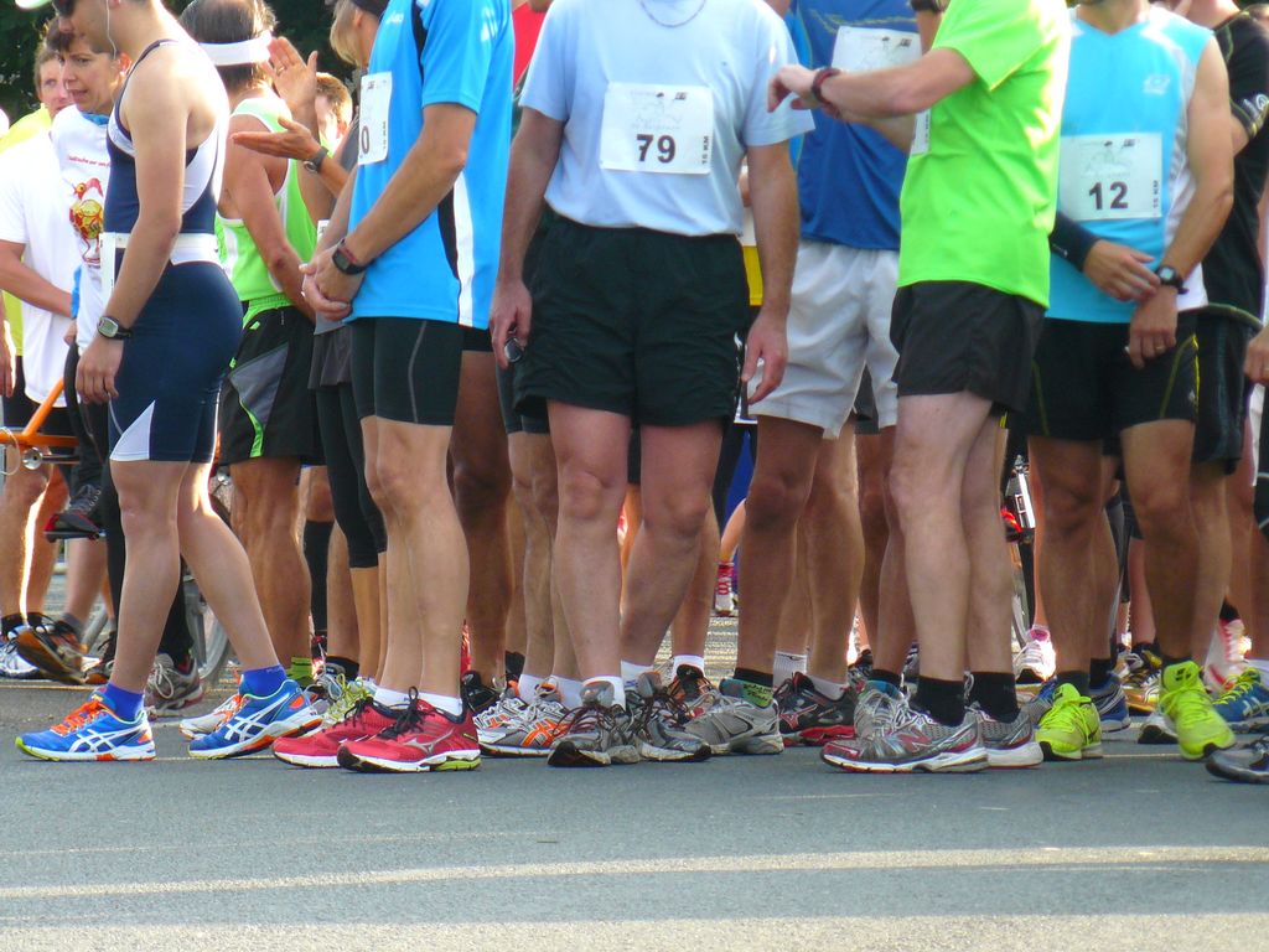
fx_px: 6819
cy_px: 476
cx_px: 634
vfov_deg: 8.0
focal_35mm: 186
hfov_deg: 10.6
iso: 100
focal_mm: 31
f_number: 3.3
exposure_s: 1/125
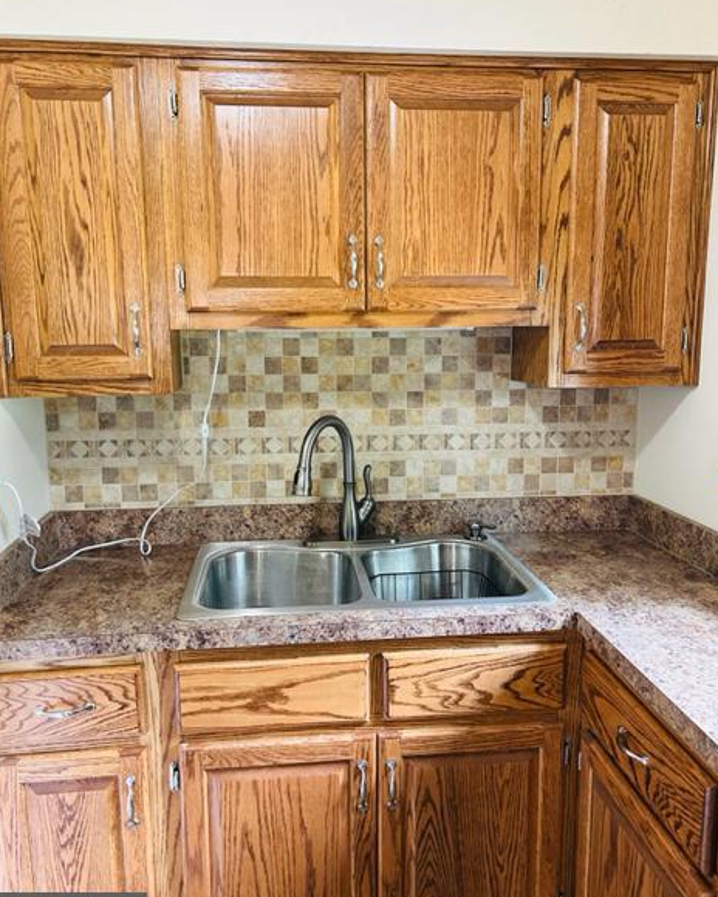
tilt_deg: -9.9
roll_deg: -0.4
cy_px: 450
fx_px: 744
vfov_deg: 62.2
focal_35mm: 28
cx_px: 357
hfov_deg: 51.5
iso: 320
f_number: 1.5
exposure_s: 1/60
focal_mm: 5.7
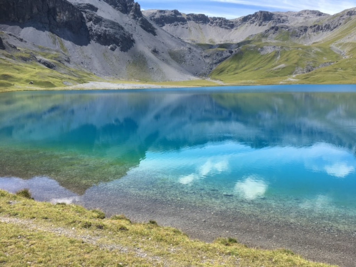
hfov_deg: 61.7
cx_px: 178
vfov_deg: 48.2
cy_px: 134
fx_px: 298
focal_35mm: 29
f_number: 2.2
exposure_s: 1/810
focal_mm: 4.15
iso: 25
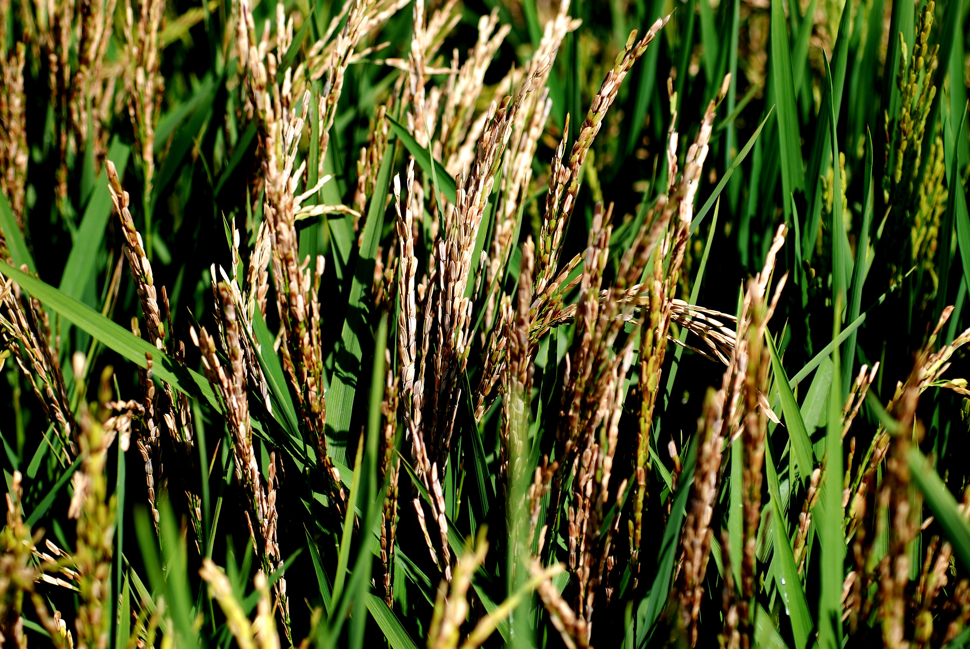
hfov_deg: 22.6
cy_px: 324
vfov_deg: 15.2
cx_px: 485
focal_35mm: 90
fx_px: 2428
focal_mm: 60
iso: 125
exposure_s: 1/1000
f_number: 4
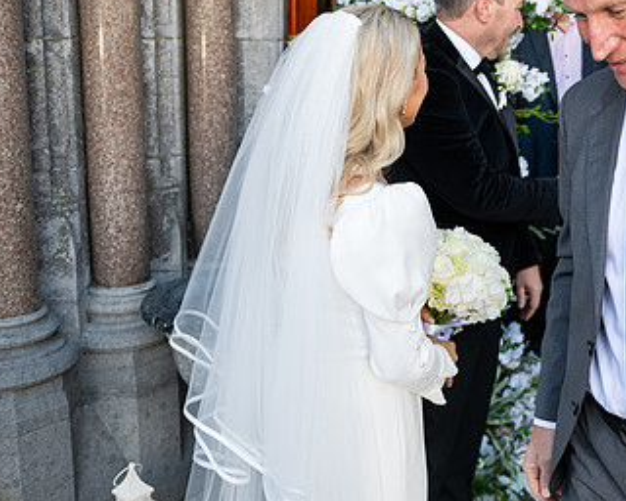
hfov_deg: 38.2
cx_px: 536
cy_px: 197
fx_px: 852
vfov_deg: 32.6
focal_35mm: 46
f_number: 3.5
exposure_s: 1/400
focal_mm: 27
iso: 320
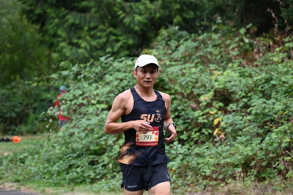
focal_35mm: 205
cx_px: 146
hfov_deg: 10.0
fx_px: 1668
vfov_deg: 6.7
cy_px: 98
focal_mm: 200
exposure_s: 1/250
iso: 720
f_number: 6.3
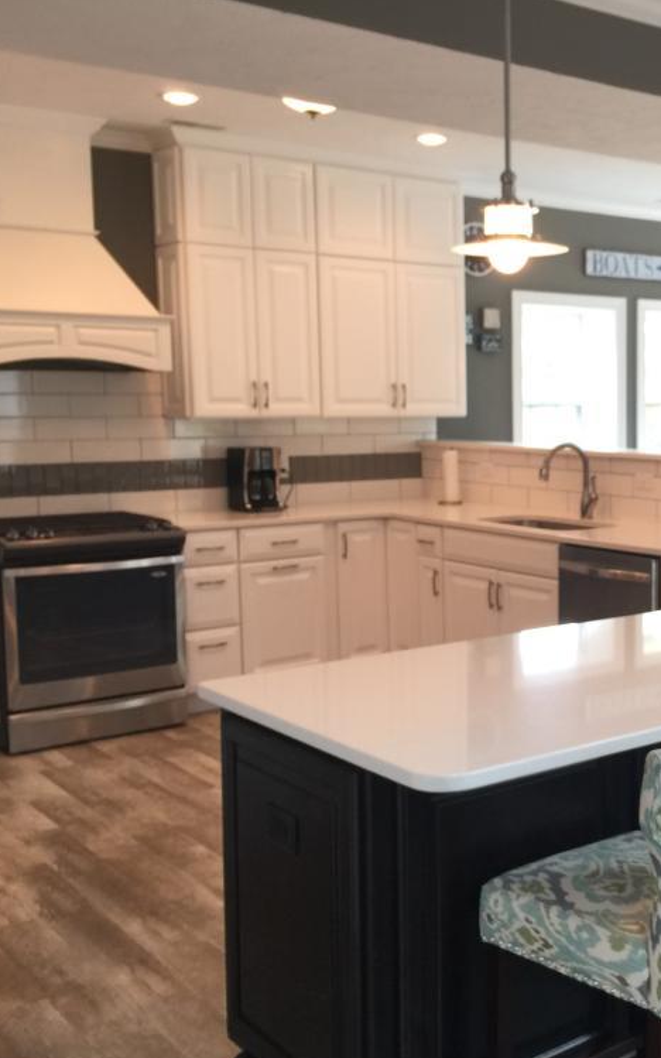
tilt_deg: -6.2
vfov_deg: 47.2
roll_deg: -0.8
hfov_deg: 29.0
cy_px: 537
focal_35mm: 42
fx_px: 1211
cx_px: 623
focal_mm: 4.15
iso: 50
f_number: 2.2
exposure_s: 1/30
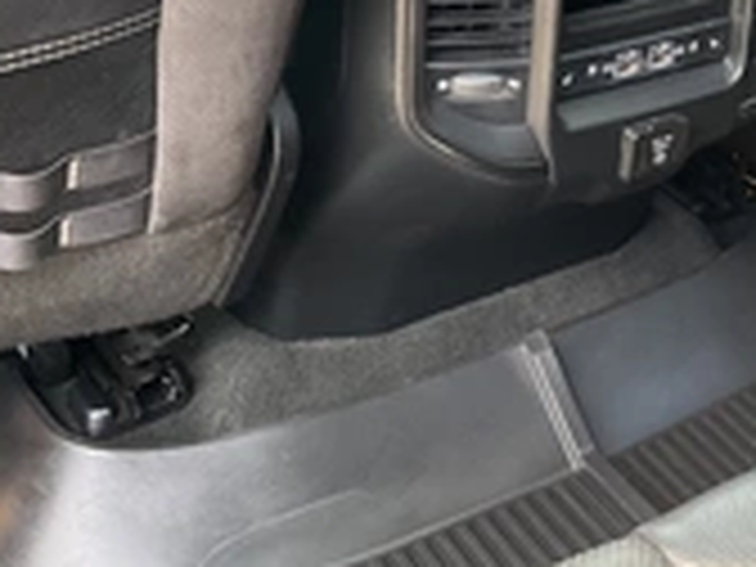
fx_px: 1507
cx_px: 621
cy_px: -18
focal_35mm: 69
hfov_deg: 27.5
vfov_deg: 20.5
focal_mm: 3
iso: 80
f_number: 1.8
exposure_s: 1/60
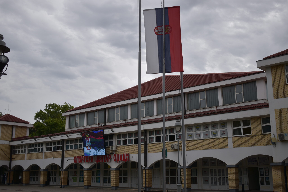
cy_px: 96
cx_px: 144
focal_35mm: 42
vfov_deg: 31.9
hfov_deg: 46.4
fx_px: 336
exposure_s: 1/500
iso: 100
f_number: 4.2
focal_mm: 28
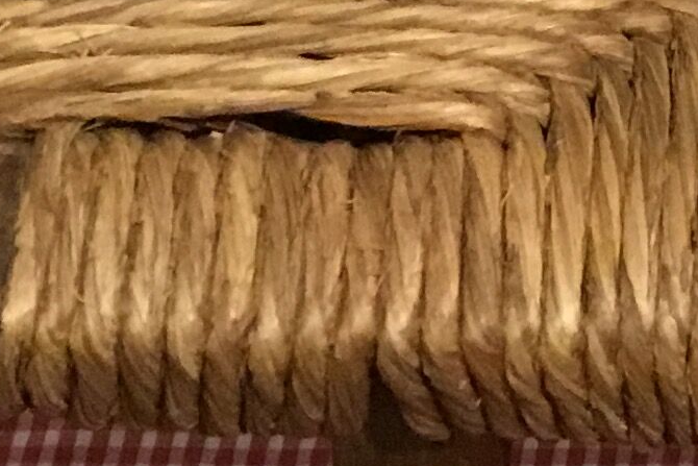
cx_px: 1167
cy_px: -328
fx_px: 3045
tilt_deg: -54.2
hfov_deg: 12.2
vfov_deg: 8.5
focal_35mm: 157
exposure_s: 1/25
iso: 250
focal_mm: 3.3
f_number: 2.4
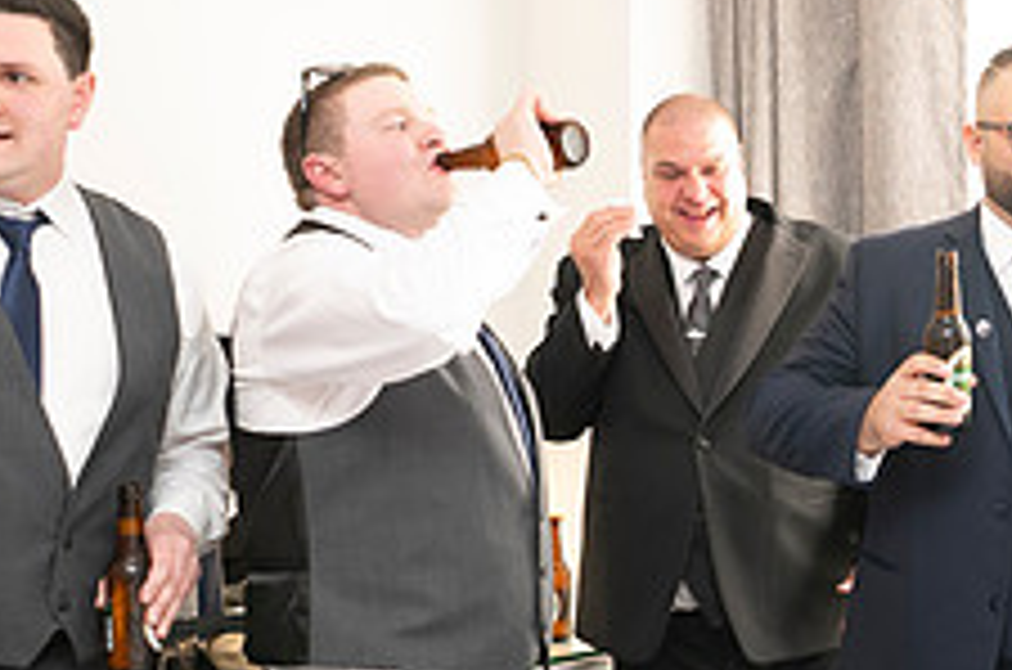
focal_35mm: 62
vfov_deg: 21.8
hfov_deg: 31.4
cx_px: 837
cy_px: 364
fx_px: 1739
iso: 800
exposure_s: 1/100
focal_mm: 24
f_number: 2.8
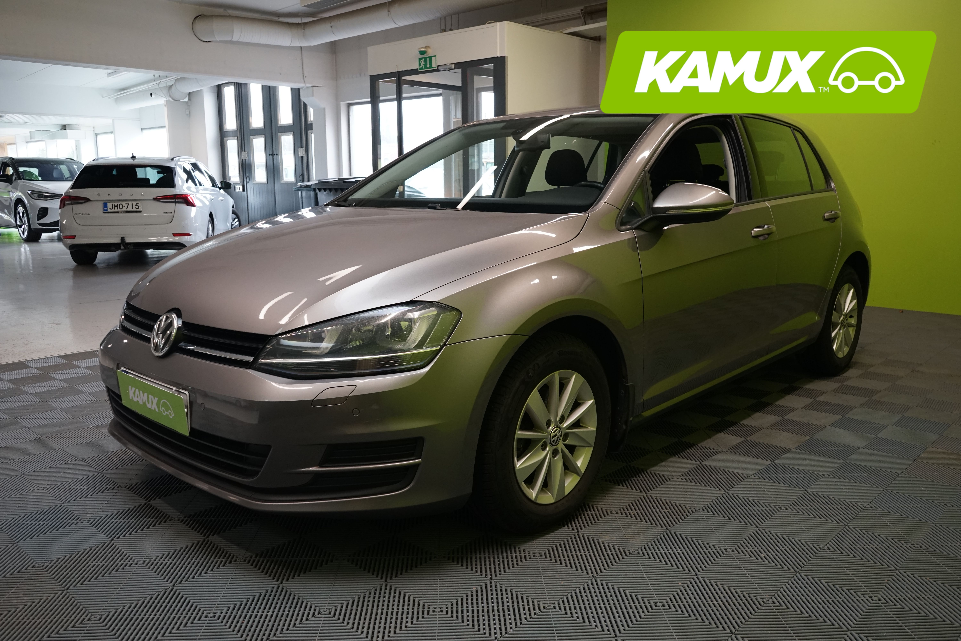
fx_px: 747
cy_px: 320
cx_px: 480
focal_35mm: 28
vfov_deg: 46.4
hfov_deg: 65.5
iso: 1250
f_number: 7.1
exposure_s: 1/30
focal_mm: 28
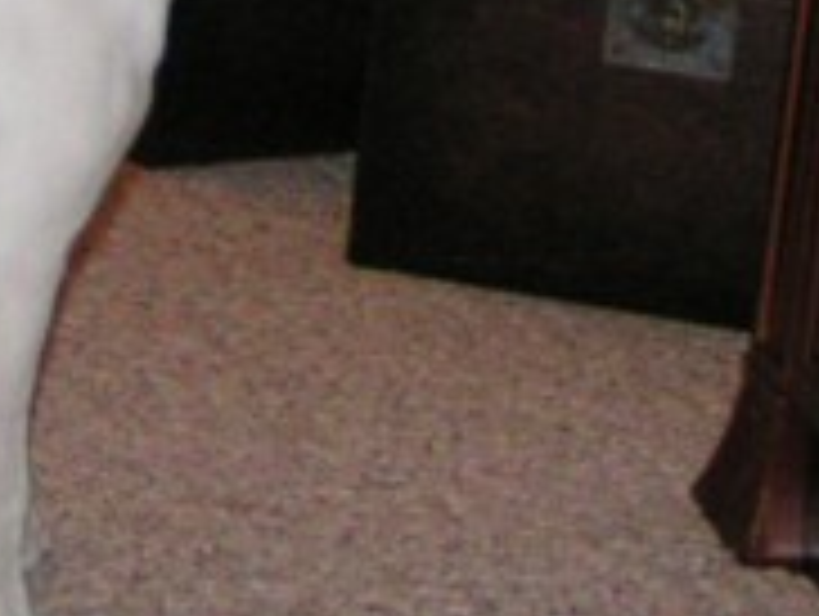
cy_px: -328
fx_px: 3246
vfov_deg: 10.5
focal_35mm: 137
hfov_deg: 14.3
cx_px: 576
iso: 200
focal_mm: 6
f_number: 2.8
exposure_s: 1/50
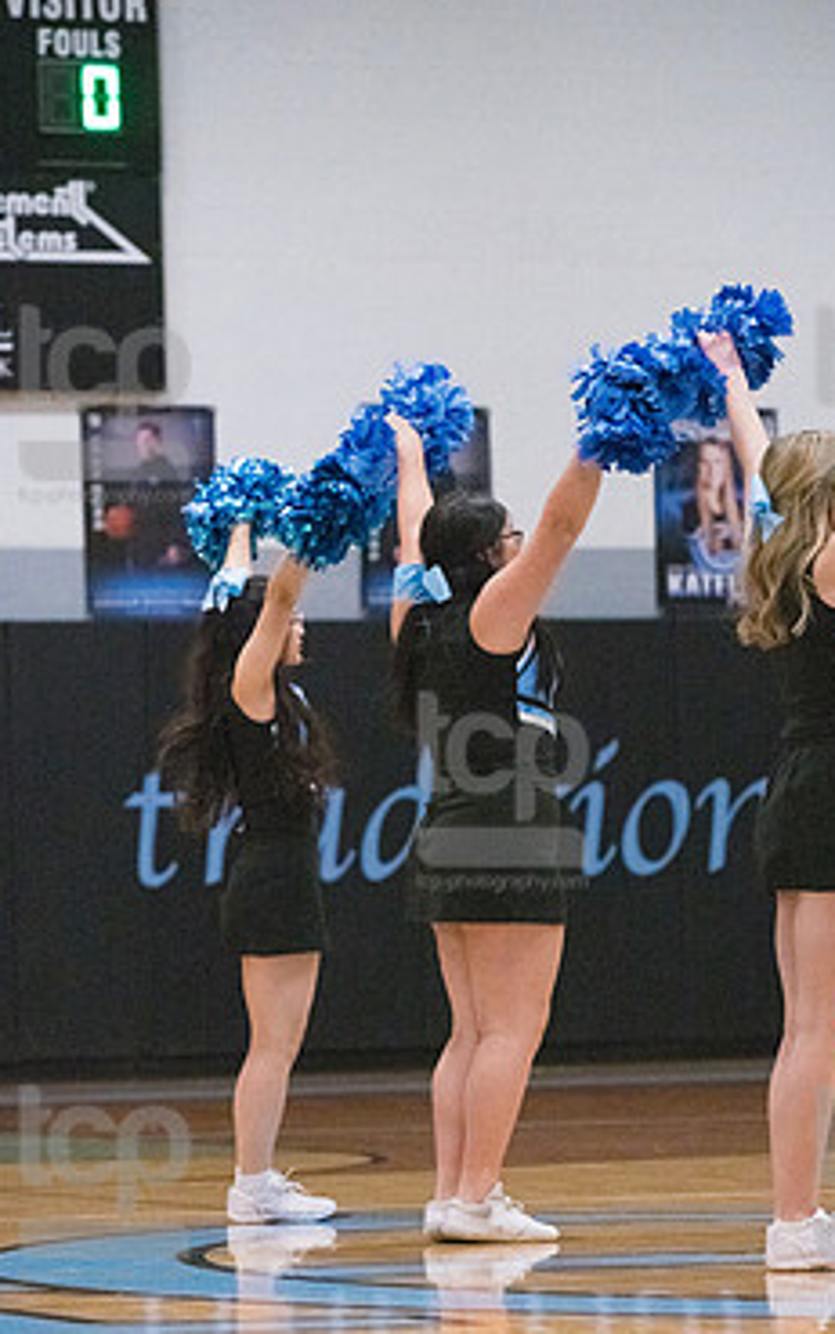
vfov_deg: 10.2
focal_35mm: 205
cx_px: 502
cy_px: 792
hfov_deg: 6.4
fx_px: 7455
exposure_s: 1/1600
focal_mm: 165
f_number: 4.5
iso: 10000
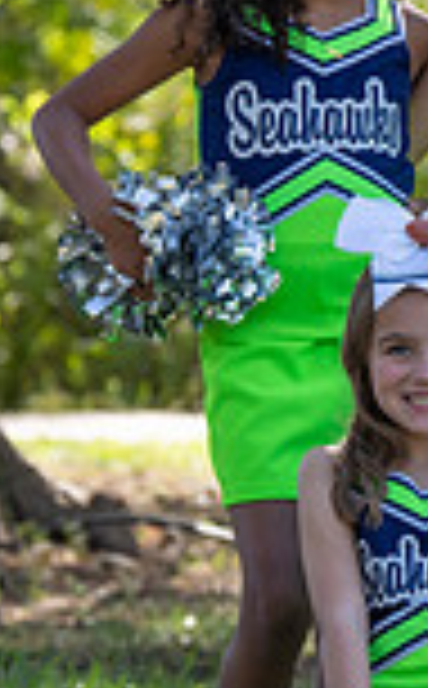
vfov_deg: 5.2
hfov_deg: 3.2
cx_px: 1041
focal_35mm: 407
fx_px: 7632
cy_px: 232
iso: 160
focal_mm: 105
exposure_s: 1/320
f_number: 4
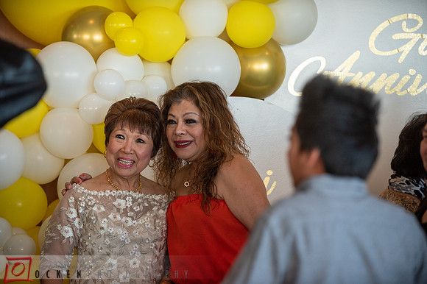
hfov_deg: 14.6
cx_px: 214
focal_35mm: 140
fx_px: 1661
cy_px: 142
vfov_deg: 9.8
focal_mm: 140
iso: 800
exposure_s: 1/320
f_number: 2.8
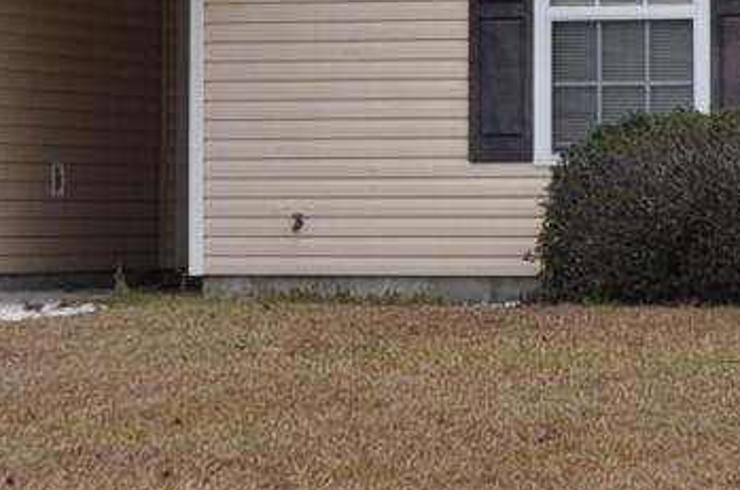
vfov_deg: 6.6
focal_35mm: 203
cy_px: -244
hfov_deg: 10.1
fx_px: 4163
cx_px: 704
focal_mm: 22
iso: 200
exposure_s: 1/200
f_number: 7.1
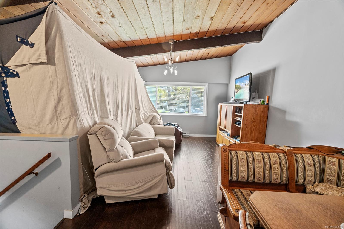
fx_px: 134
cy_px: 114
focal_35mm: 14
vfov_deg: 81.2
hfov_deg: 104.3
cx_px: 172
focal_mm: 14
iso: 400
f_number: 7.1
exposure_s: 1/3
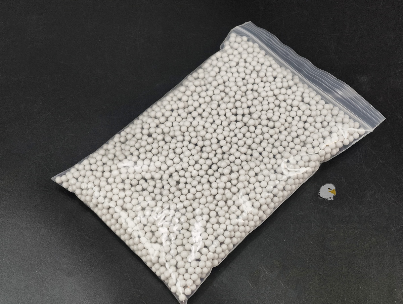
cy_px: 152
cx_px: 202
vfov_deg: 17.4
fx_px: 991
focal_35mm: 85
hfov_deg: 23.0
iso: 347
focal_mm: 22.48
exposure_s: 1/30
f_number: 2.67
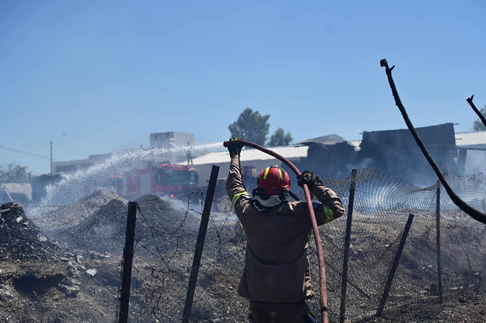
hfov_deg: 38.2
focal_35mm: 52
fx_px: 701
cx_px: 243
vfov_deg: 26.0
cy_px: 162
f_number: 4
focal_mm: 52
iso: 125
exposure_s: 1/2500
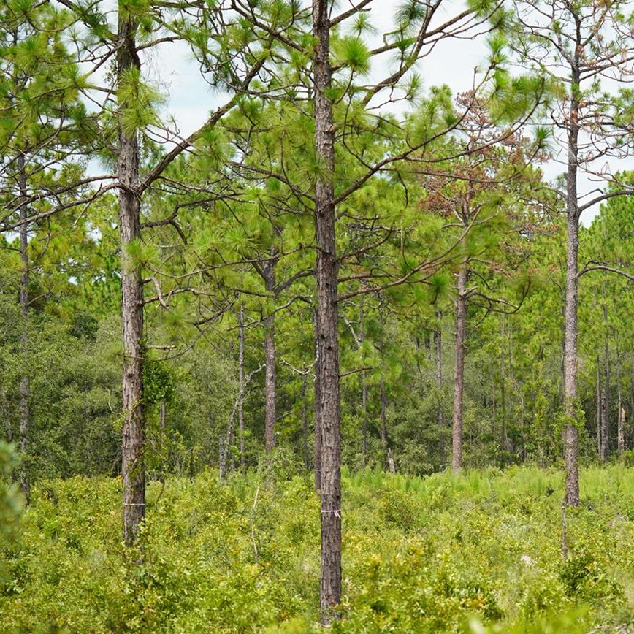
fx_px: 4870
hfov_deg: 7.4
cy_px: 360
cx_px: 565
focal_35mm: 235
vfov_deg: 7.4
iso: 100
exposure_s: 1/200
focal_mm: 150
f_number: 6.3
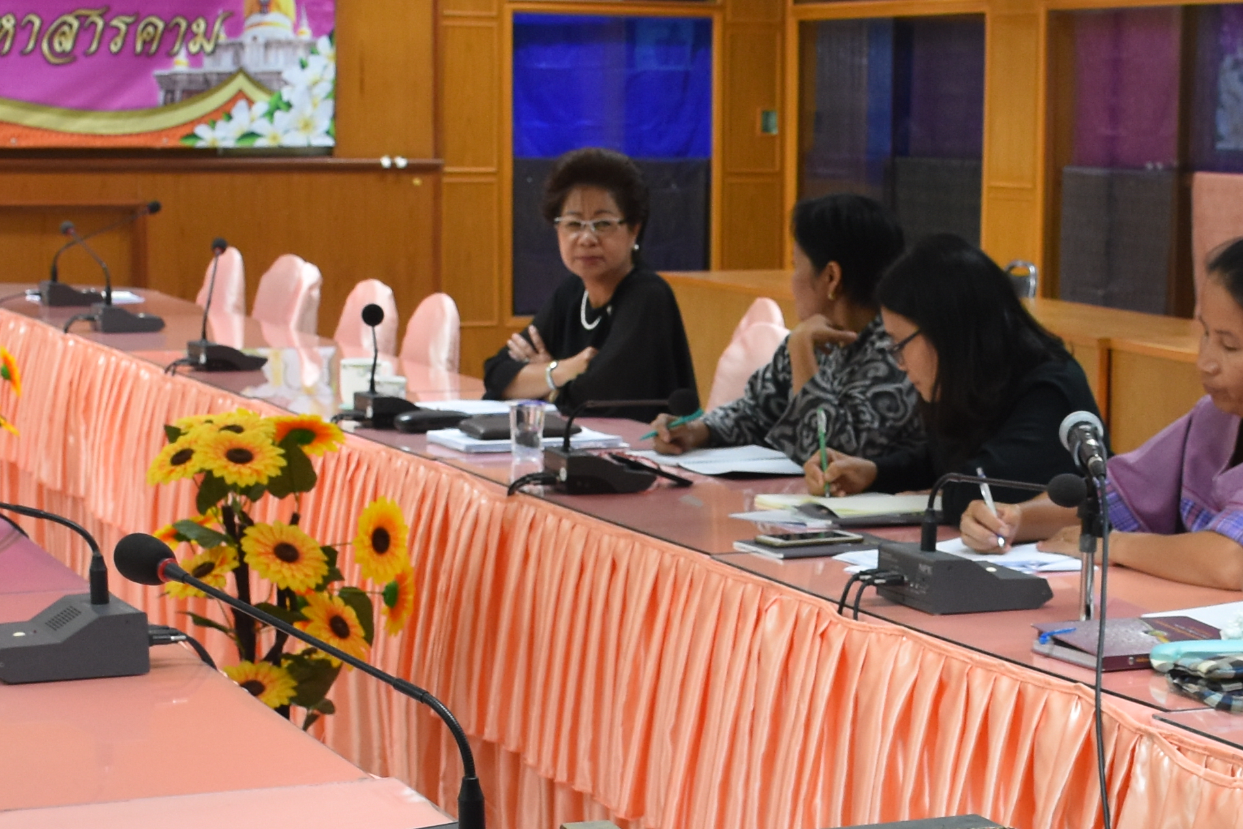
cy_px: 636
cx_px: 963
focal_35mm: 85
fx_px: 2935
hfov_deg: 23.6
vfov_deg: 16.0
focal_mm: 18
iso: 800
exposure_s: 1/60
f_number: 4
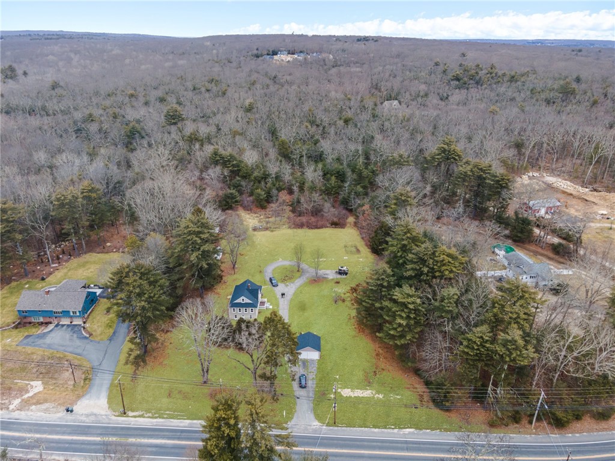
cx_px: 308
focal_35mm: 24
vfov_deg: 56.8
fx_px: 426
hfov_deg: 71.6
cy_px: 230
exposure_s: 1/100
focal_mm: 4.5
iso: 100
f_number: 2.8
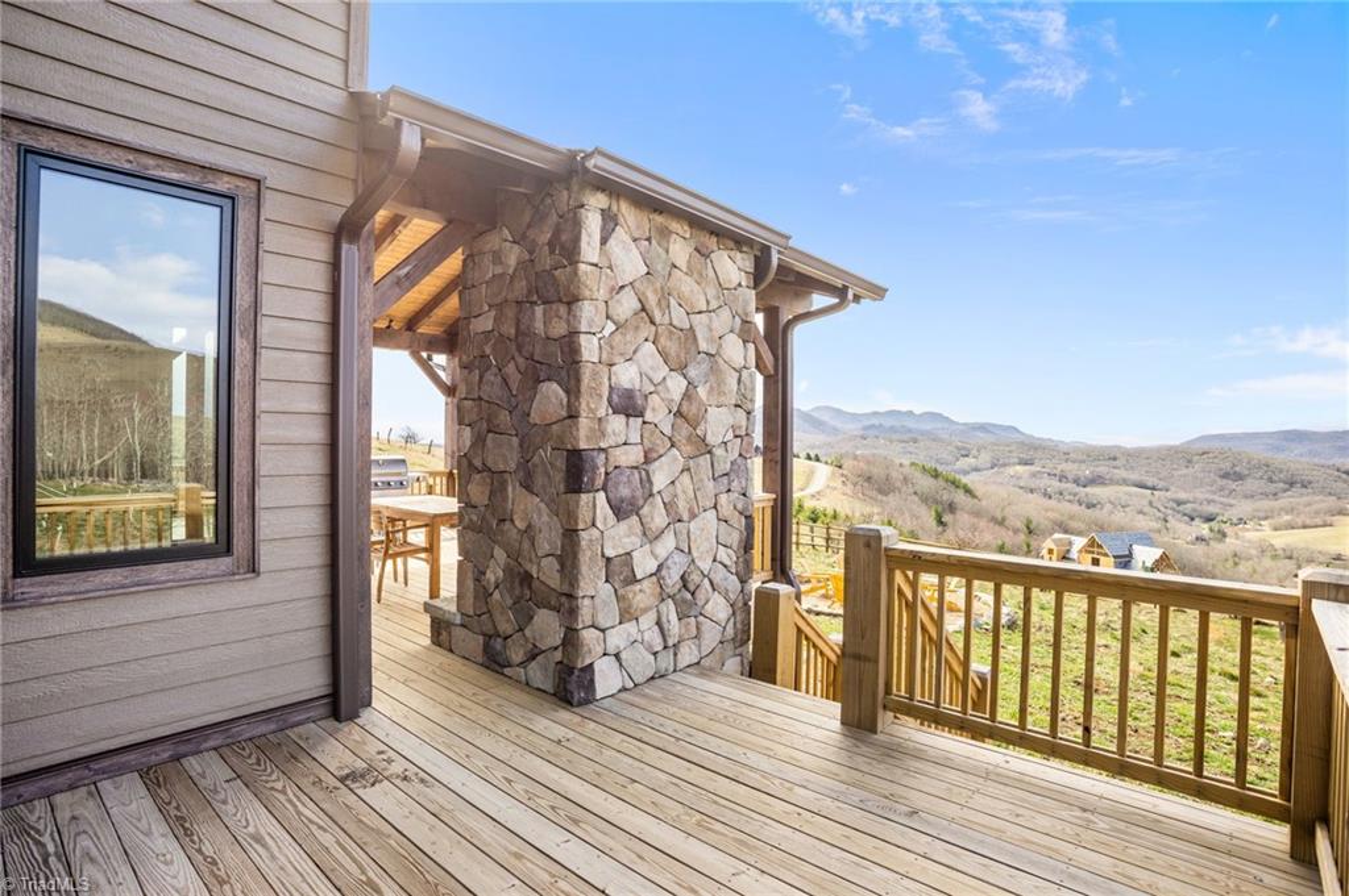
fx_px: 636
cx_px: 674
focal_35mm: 17
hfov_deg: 93.3
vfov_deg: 70.3
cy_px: 448
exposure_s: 1/160
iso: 125
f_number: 8
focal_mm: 17
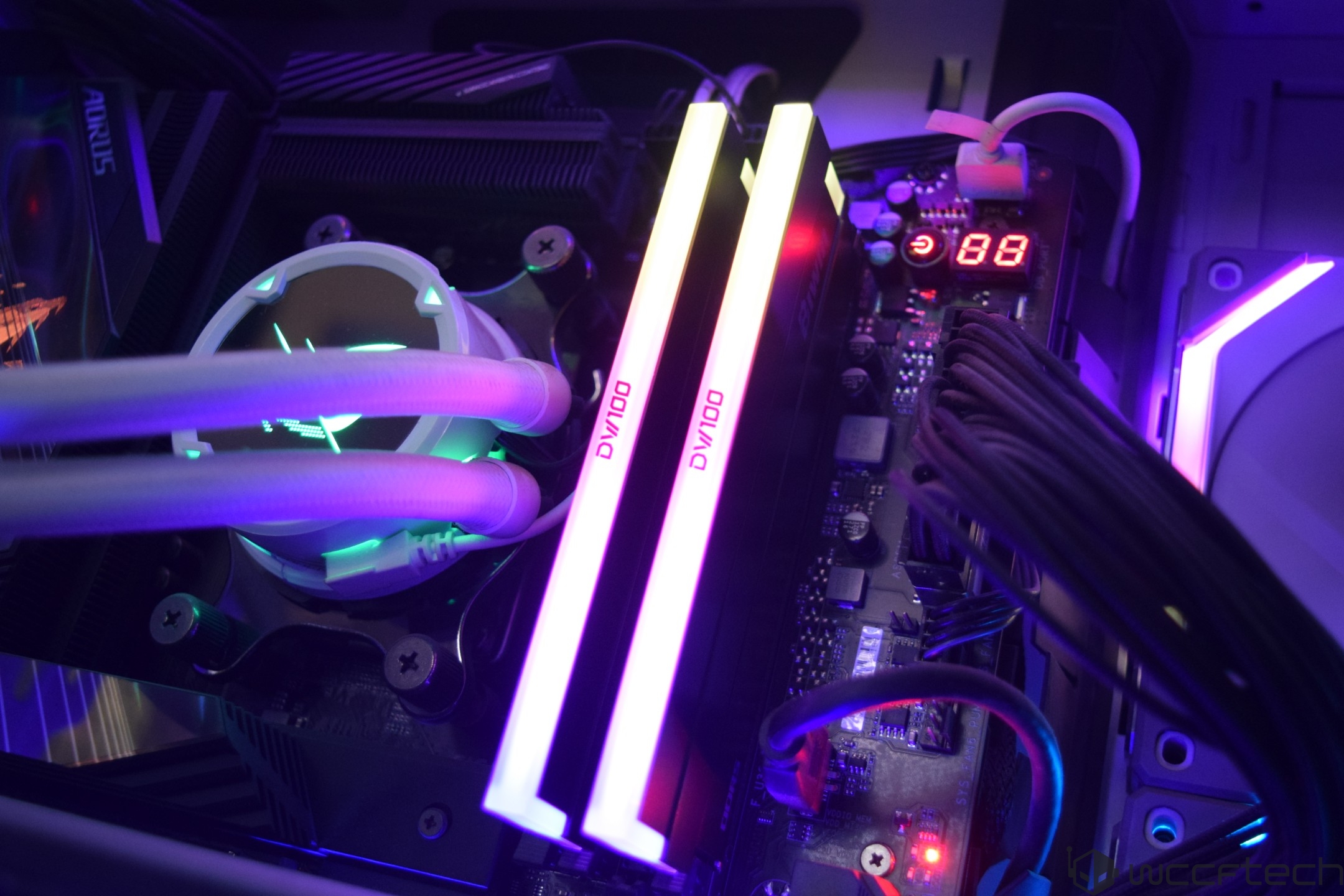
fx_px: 1456
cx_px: 672
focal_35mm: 39
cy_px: 448
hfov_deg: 49.6
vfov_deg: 34.2
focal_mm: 26
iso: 1600
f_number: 4
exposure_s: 1/15
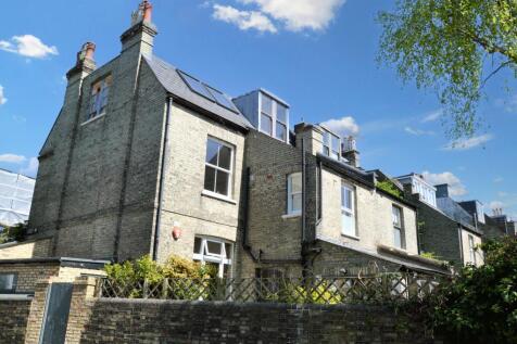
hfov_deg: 61.9
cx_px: 258
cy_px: 172
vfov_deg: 43.6
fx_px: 431
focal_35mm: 30
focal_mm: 20
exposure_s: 1/250
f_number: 8
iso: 100
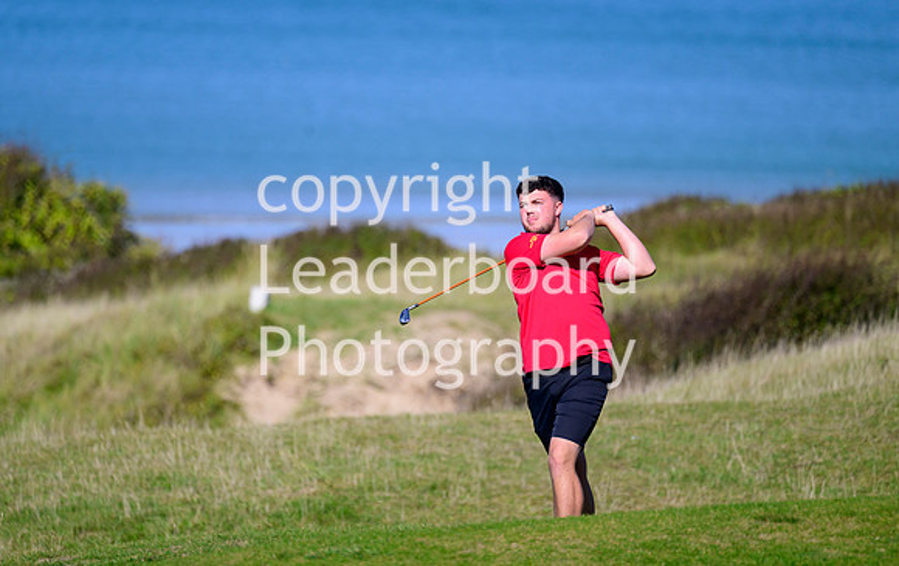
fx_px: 11207
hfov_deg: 4.6
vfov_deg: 2.9
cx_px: 395
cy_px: 230
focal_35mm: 457
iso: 400
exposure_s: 1/2500
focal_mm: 400
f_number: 5.6
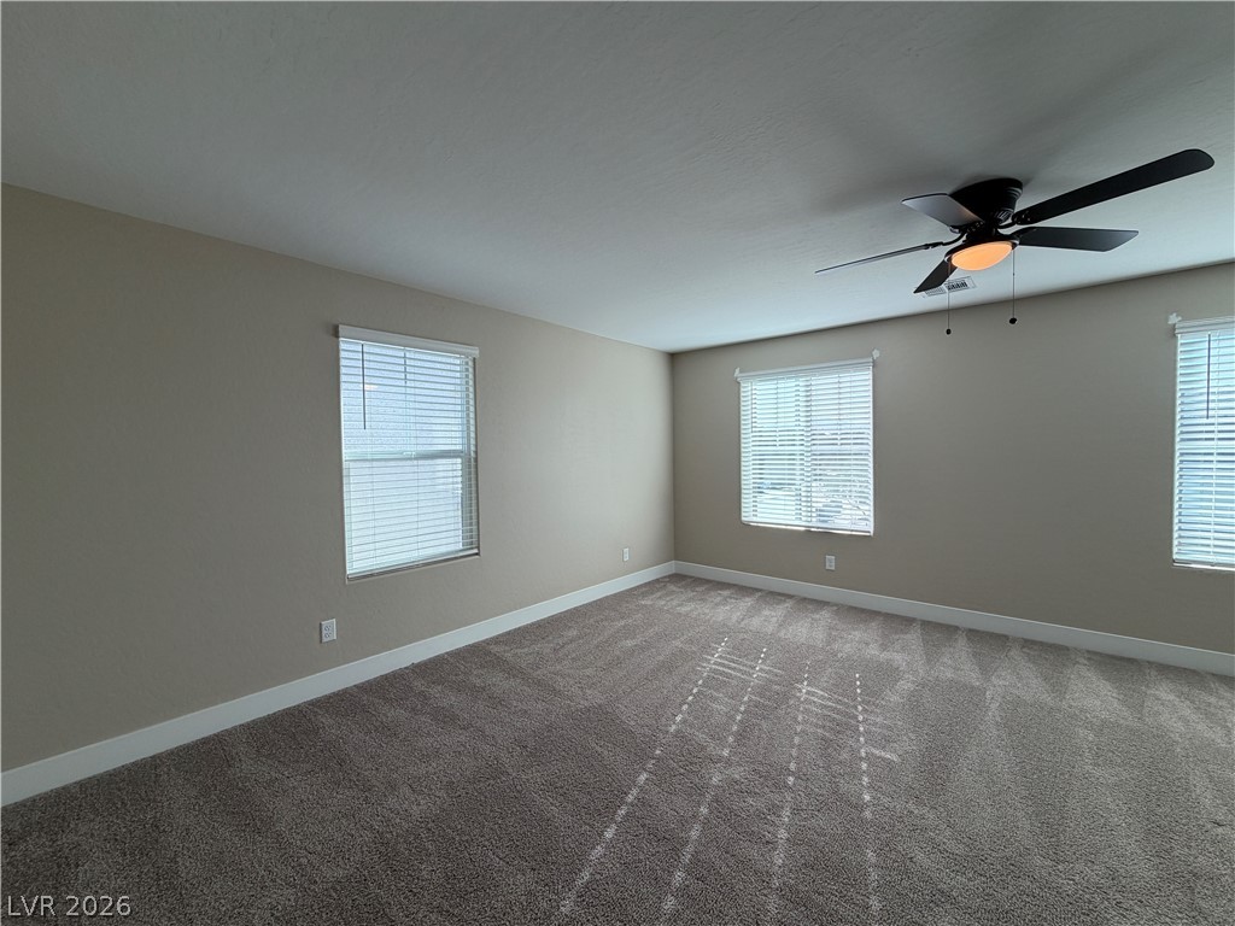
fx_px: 499
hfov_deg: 102.1
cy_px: 463
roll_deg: +0.5
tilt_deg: -2.2
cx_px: 618
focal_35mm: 14
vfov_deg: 85.7
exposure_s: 1/143
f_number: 2.2
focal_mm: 2.22
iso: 50
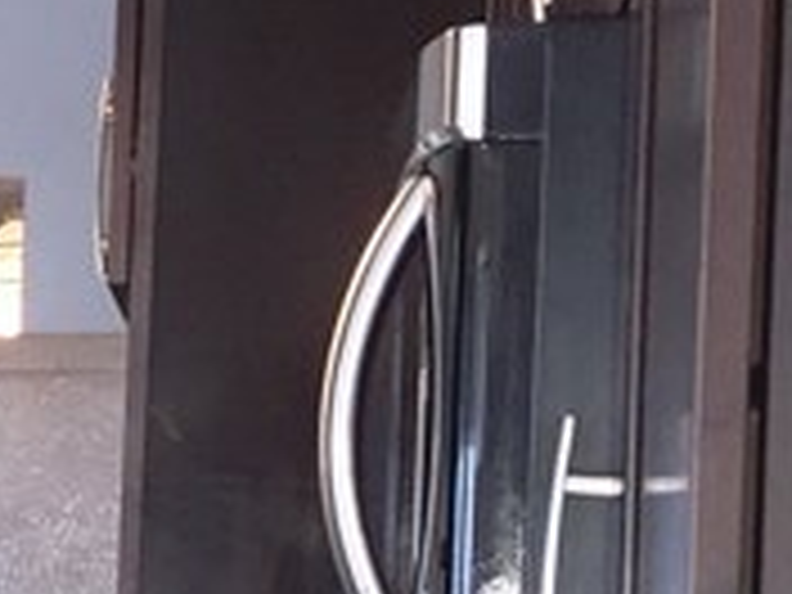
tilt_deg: -4.8
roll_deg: -0.8
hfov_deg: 10.2
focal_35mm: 169
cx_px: -1107
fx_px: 3867
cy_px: 909
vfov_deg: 8.6
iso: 64
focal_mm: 4.15
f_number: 2.2
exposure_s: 1/30
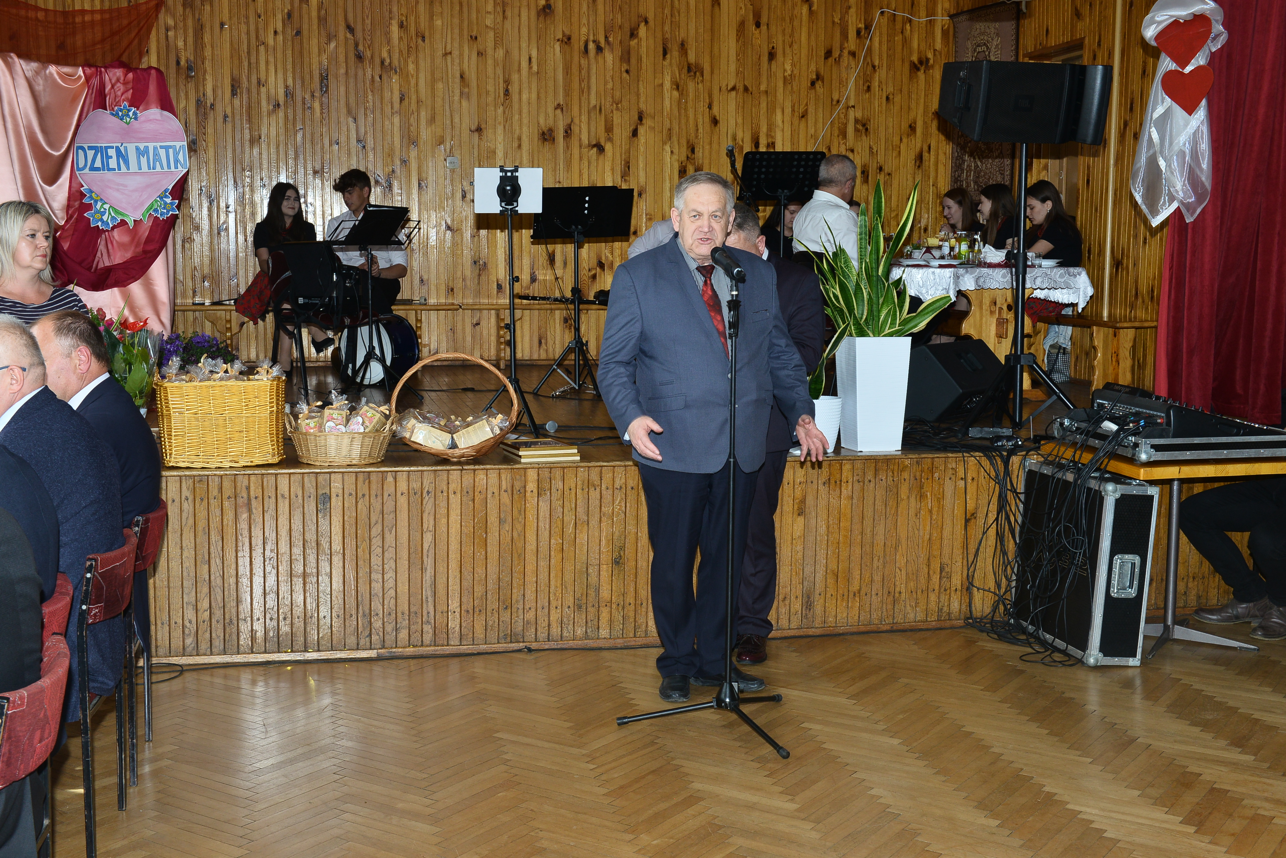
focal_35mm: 44
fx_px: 1572
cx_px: 643
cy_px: 429
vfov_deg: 30.5
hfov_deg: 44.5
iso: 800
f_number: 11
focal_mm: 44
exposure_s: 1/60
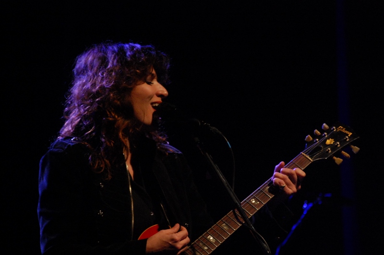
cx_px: 192
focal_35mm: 255
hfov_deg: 8.1
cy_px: 128
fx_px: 2718
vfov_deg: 5.4
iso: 1600
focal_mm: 170
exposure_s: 1/80
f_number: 4.8
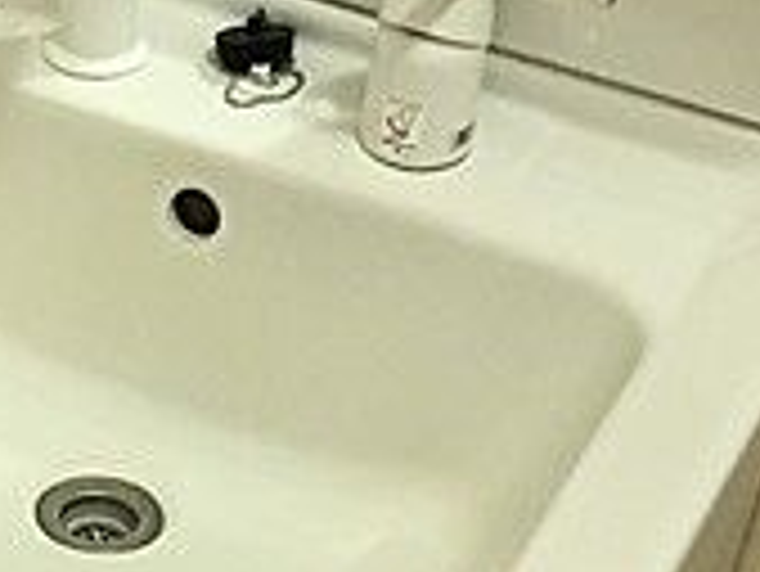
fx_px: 2329
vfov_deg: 13.6
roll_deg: -2.2
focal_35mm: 106
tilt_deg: -43.5
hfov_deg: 18.0
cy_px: 698
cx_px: -27
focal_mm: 3.99
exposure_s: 1/17
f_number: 1.8
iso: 50
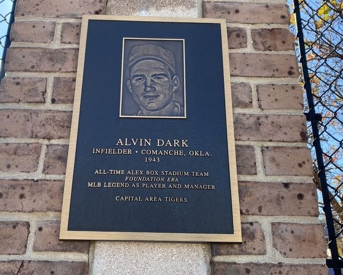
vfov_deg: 44.5
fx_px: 335
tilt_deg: +21.2
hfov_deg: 54.2
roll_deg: -1.4
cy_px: 139
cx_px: 160
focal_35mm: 33
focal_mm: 4.25
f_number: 1.8
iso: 32
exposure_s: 1/719
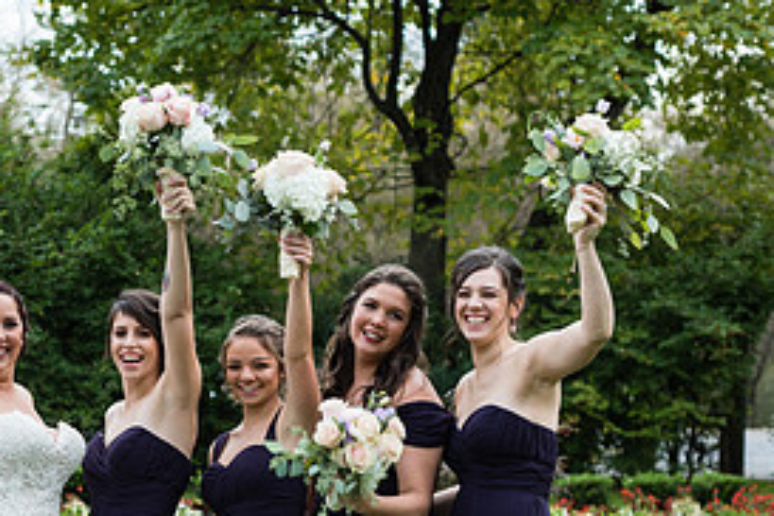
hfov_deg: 18.1
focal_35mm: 110
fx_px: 2365
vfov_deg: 12.3
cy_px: 486
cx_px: 4
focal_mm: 50
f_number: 4
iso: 72
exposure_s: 1/125
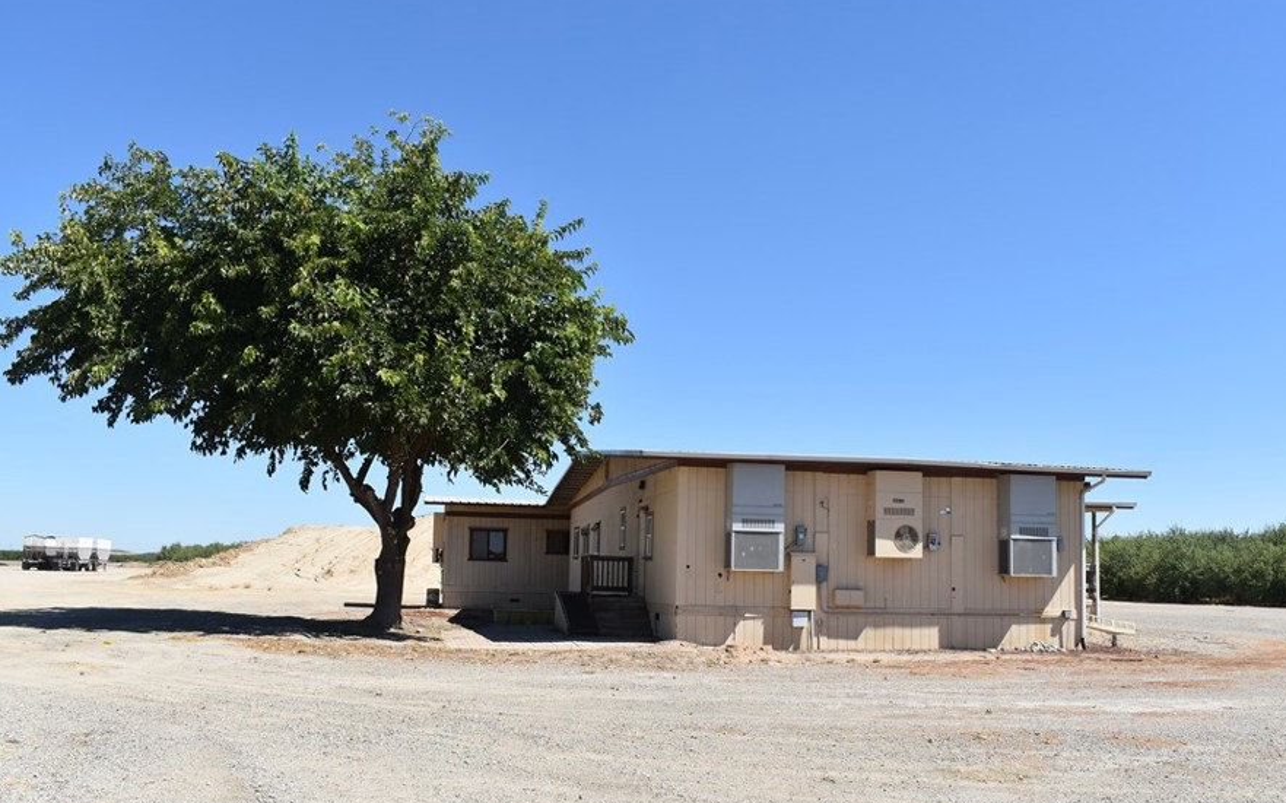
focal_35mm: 32
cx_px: 652
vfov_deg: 39.3
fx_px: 1121
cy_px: 456
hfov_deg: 59.7
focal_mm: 18
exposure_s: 1/250
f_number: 8
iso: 100
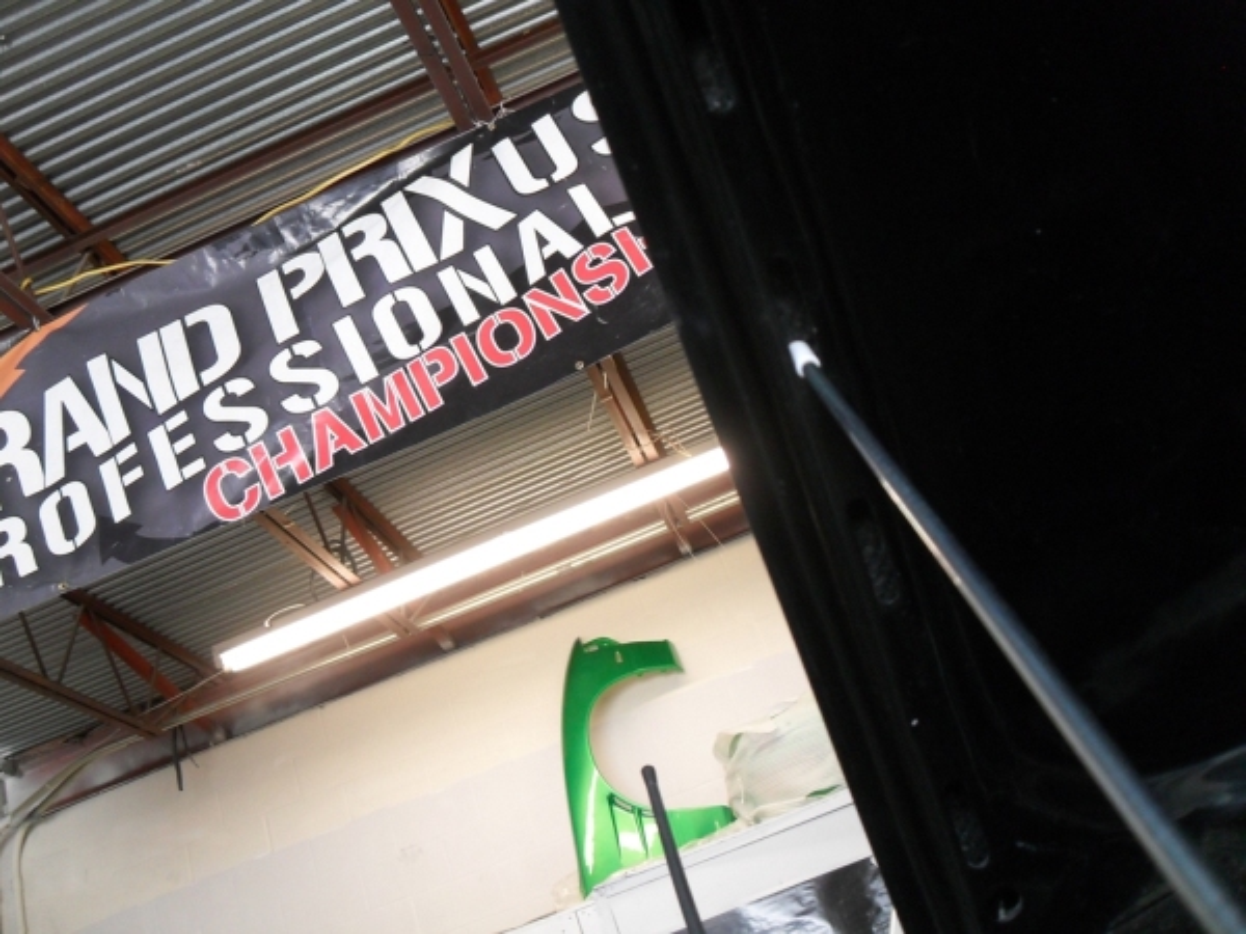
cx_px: 623
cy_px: 467
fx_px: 1260
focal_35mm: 35
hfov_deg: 52.6
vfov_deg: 40.7
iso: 200
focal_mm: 6.2
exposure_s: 1/45
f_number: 2.8
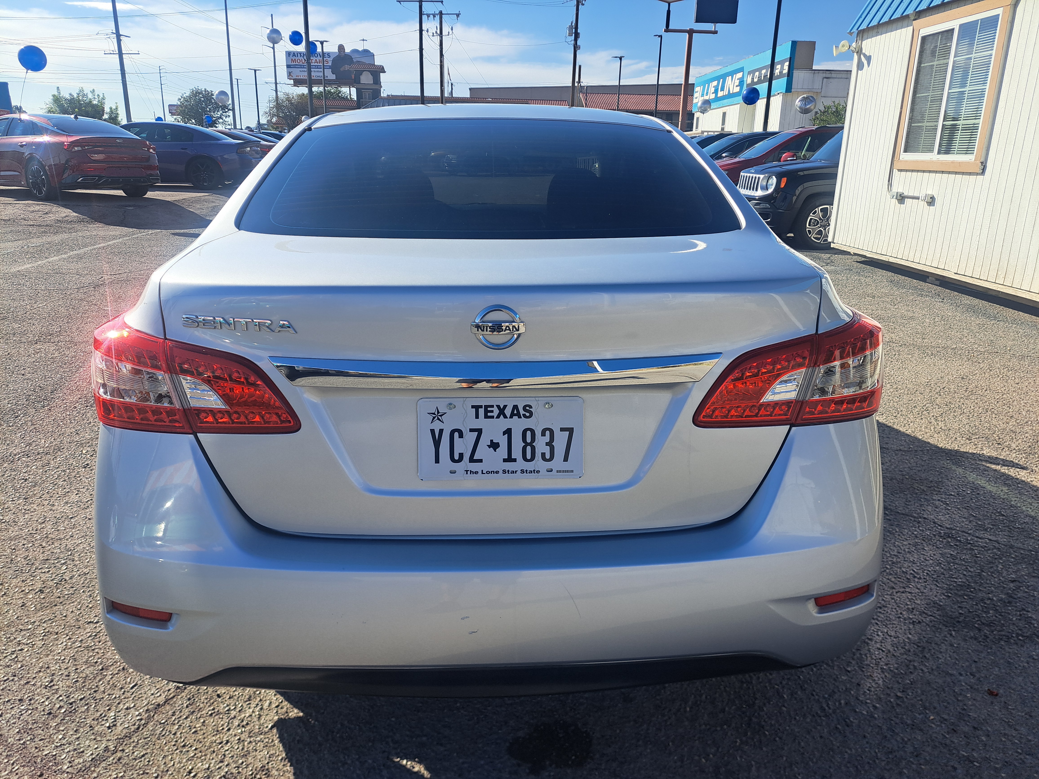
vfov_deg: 56.8
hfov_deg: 71.6
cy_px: 390
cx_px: 520
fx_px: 720
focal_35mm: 24
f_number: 1.8
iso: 50
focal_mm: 5.23
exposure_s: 1/1957
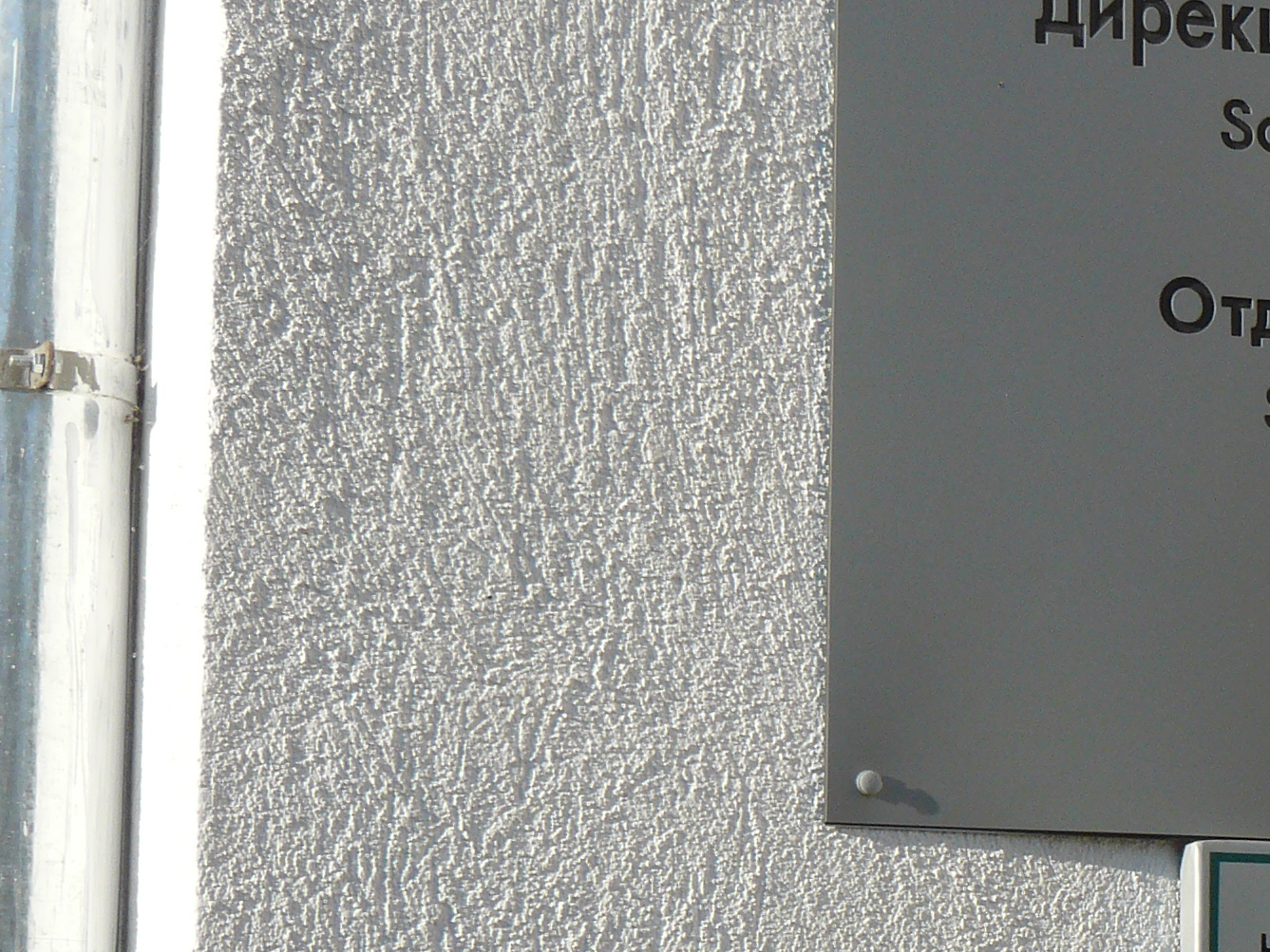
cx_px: 1429
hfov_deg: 13.2
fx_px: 5394
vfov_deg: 10.1
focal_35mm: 147
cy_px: 742
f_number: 5.6
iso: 100
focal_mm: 10.7
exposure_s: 1/320
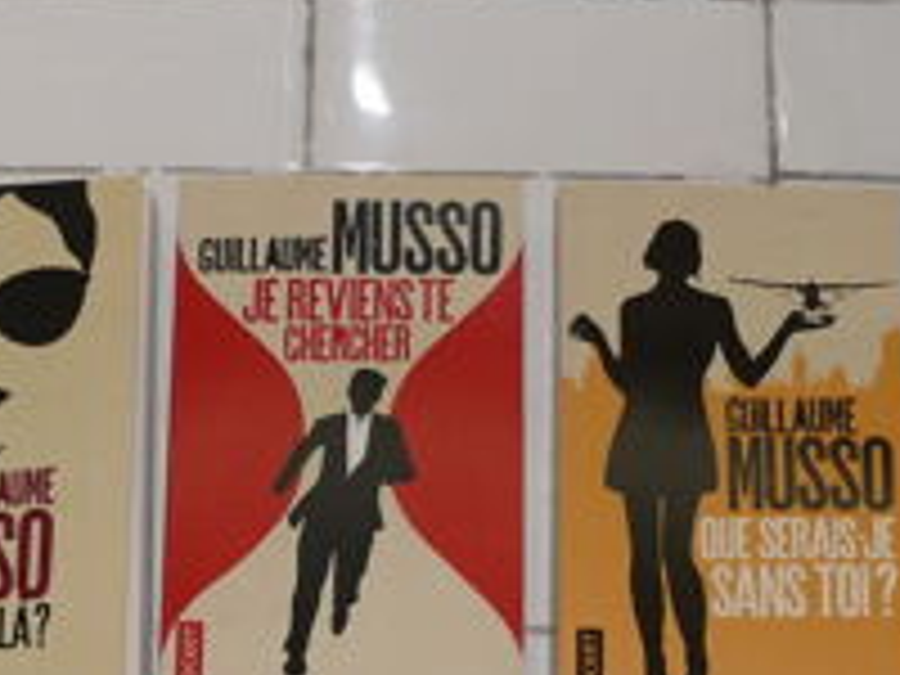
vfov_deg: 17.2
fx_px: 2184
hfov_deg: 23.2
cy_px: 684
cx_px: 360
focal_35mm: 84
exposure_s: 1/30
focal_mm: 7.4
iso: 100
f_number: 2.8
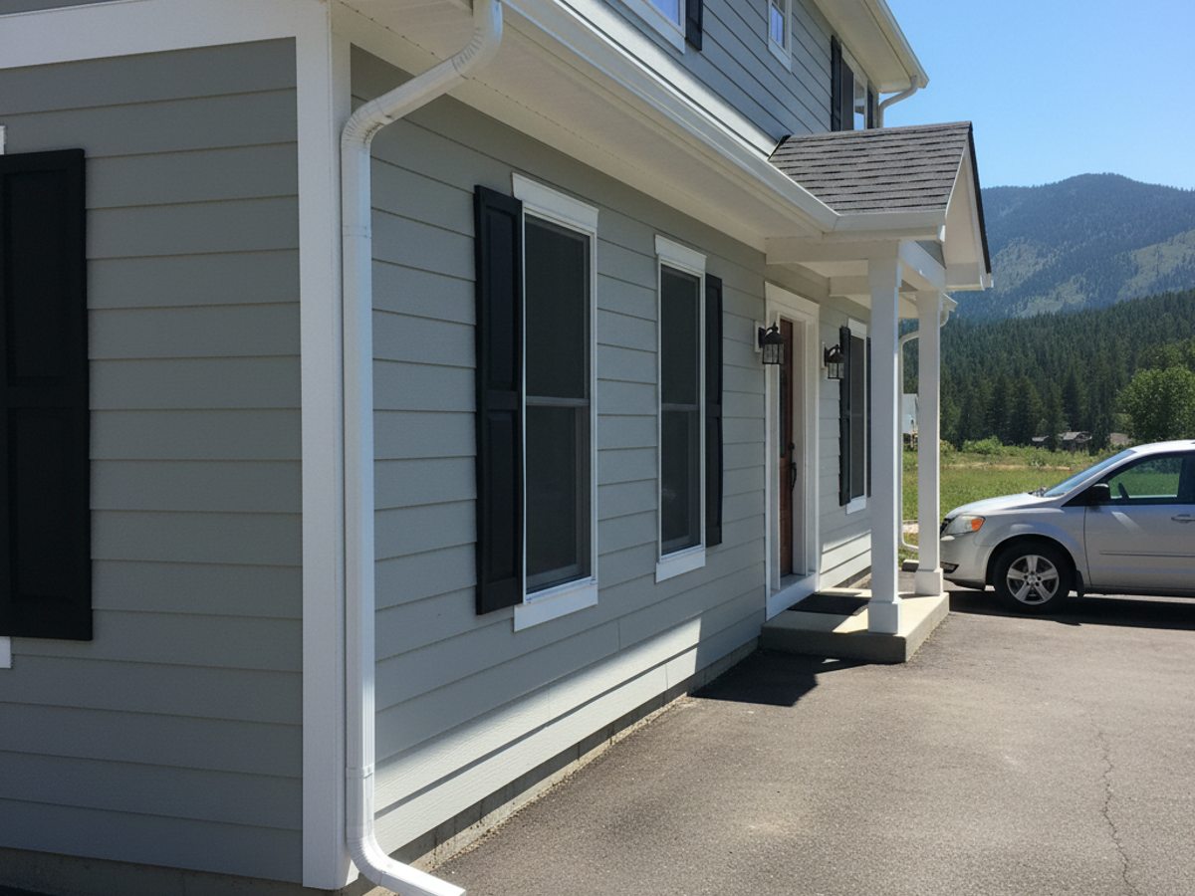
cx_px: 598
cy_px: 448
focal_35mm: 23
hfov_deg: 73.9
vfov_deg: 58.9
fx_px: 794
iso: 703
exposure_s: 1/1594
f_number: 1.8
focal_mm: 6.4
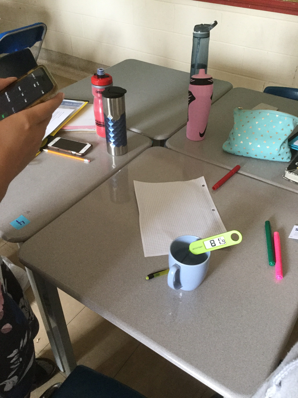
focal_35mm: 31
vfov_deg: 58.4
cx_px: 149
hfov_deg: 45.4
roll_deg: +0.1
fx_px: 356
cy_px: 199
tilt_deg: -38.4
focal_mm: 3.3
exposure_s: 1/30
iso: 125
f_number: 2.4
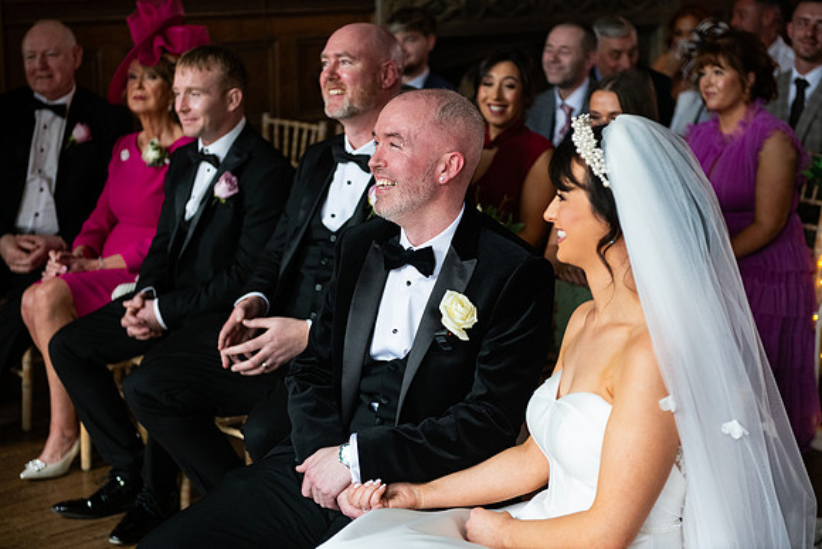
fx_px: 1599
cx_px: 411
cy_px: 274
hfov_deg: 28.8
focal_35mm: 70
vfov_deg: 19.5
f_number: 3.5
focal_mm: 70
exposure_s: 1/160
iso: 800
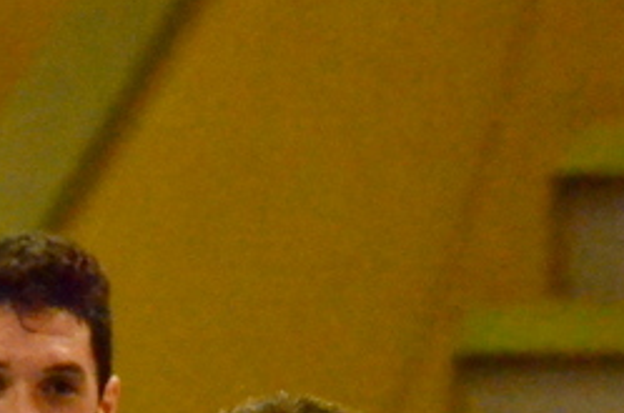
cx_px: 5
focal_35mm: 1299
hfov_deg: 1.6
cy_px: 711
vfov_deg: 1.1
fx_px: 22473
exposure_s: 1/800
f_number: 5.3
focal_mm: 240
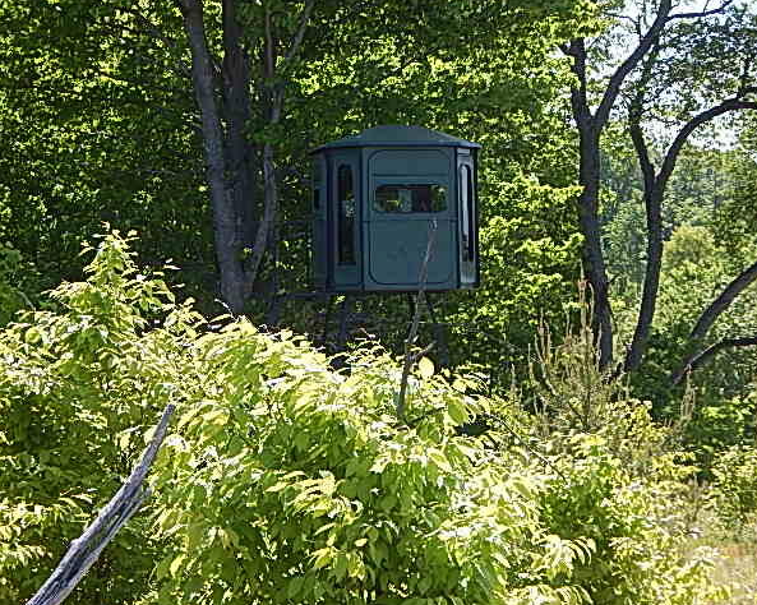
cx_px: 366
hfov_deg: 19.6
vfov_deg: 15.7
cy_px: 302
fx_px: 2195
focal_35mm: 98
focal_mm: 16.6
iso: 125
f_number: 4.4
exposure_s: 1/320
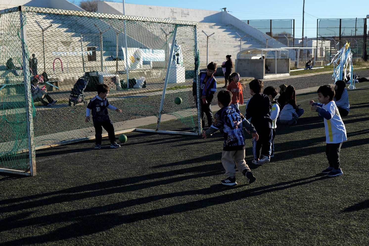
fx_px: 482
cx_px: 184
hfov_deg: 41.9
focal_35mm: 47
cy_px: 123
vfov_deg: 28.6
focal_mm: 47
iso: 50
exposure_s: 1/400
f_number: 4.5
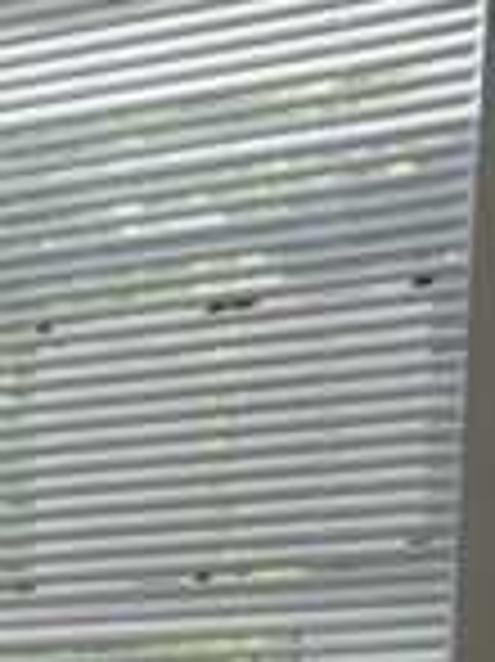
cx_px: -1764
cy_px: 1497
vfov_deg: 7.7
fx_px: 4602
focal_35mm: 241
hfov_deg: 5.2
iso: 250
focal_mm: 24
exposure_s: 1/160
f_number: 4
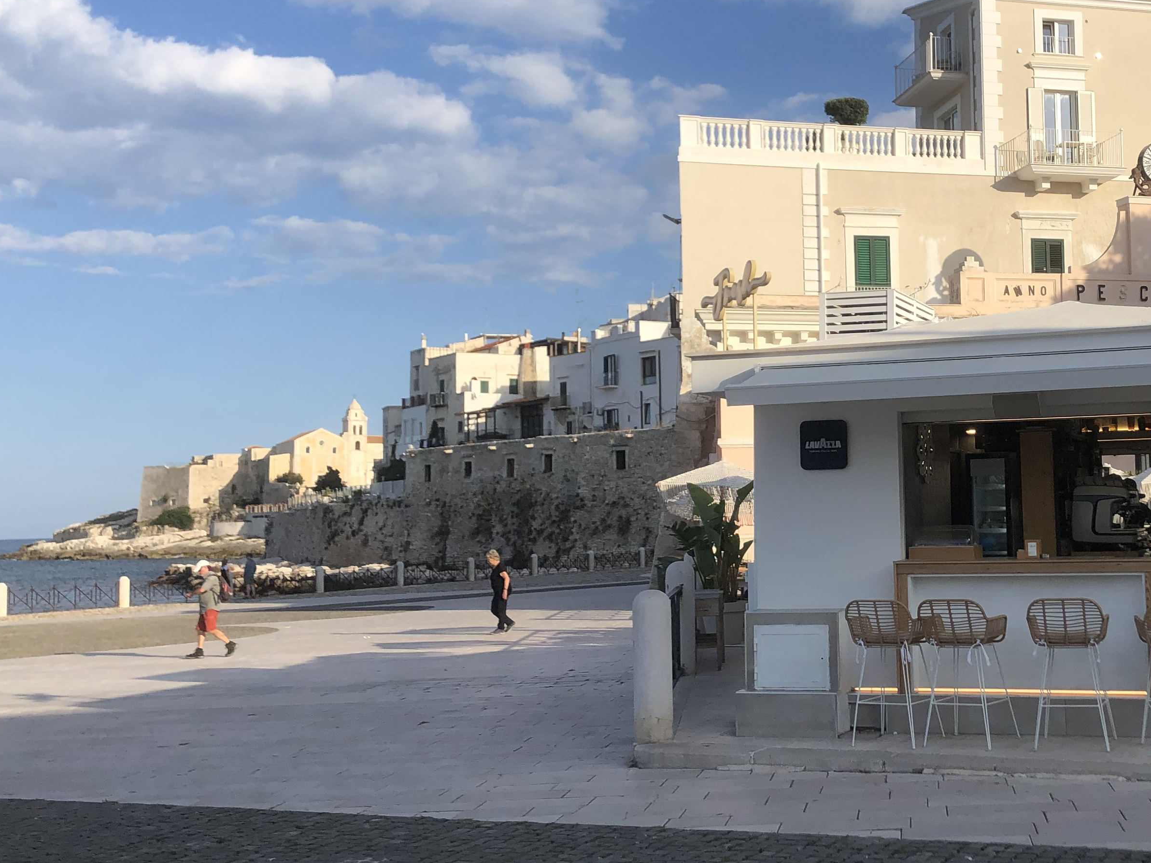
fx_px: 1563
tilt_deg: +3.8
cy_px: 425
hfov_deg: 39.4
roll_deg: +2.1
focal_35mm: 47
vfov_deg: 30.9
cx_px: 853
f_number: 1.8
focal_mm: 4
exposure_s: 1/2288
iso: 20
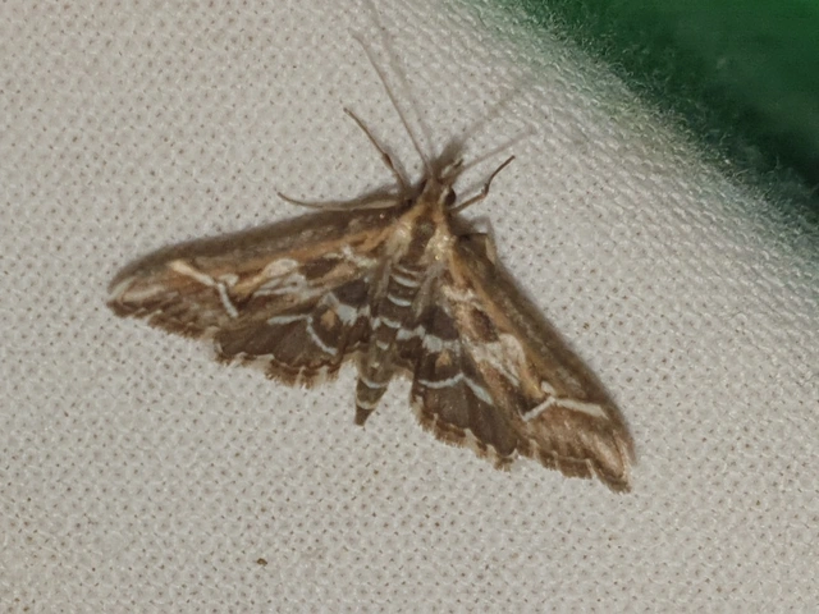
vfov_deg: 53.1
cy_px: 307
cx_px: 410
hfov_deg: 67.3
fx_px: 615
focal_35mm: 26
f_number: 2.4
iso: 50
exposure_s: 1/1733
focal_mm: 4.3
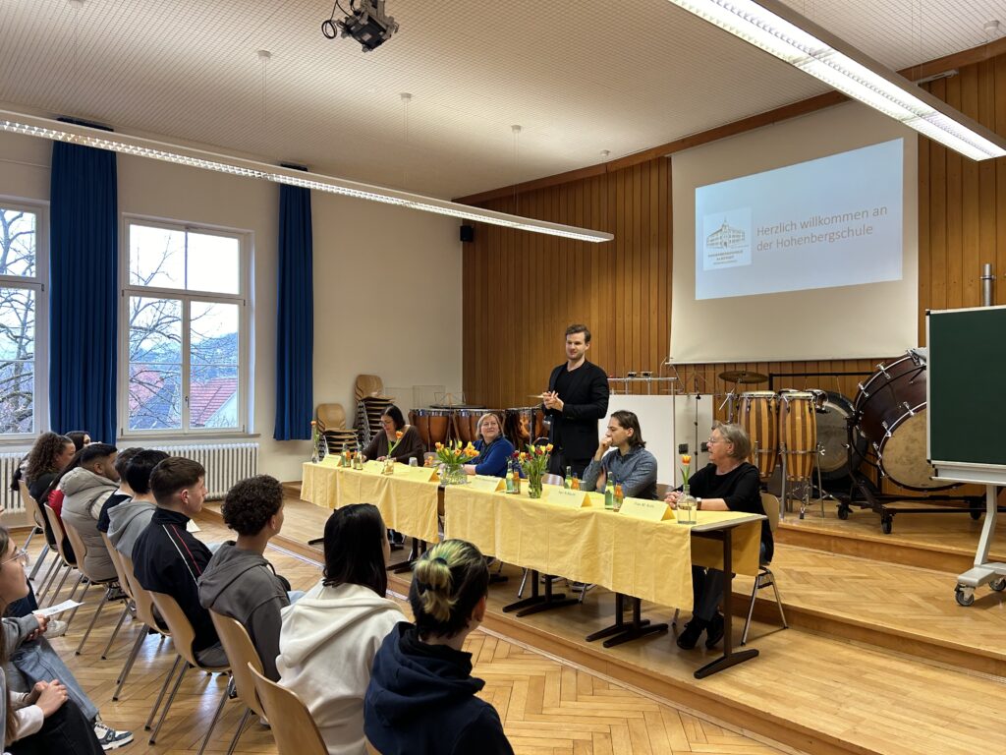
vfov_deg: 53.1
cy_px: 378
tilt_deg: +0.6
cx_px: 503
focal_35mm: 26
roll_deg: +0.1
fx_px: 756
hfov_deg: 67.3
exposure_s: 1/100
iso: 100
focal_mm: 5.7
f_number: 1.5
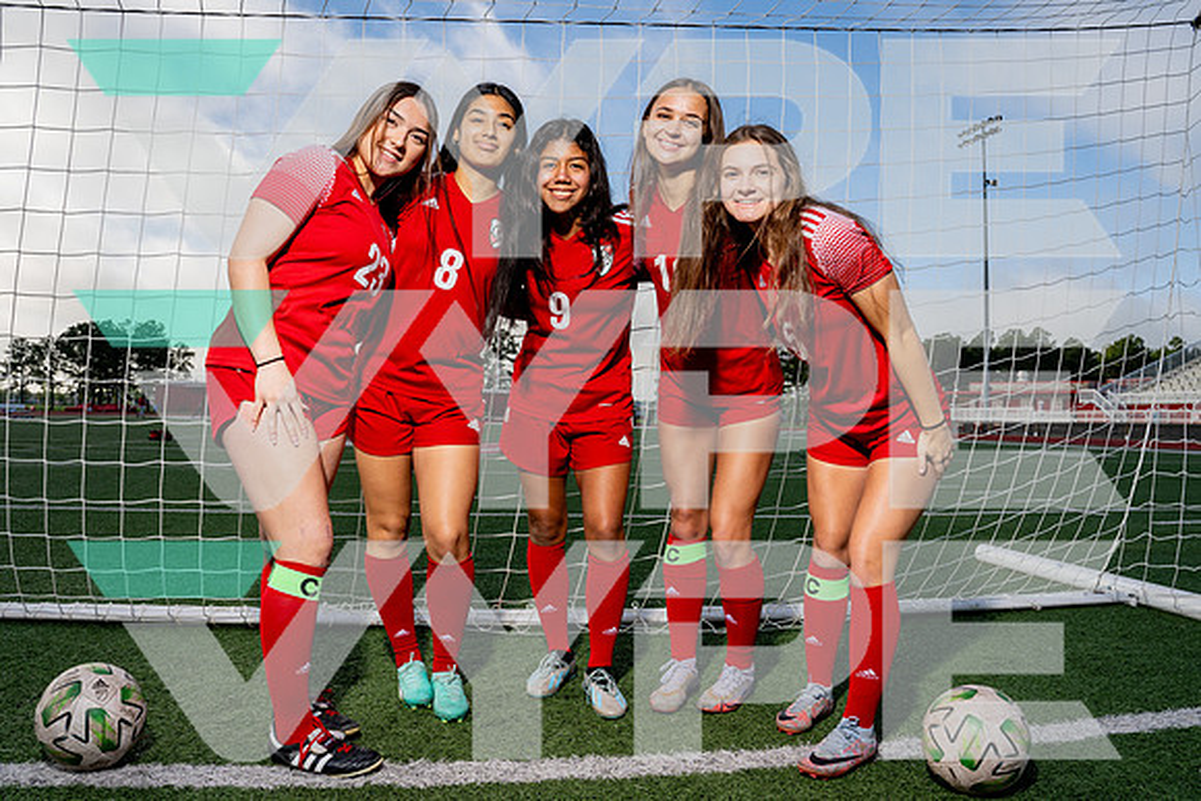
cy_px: 398
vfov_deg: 52.6
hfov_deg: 73.1
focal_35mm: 24
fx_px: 810
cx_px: 599
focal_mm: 21
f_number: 8
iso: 100
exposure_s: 1/250
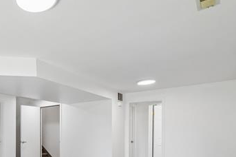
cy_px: 129
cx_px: 23
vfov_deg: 43.7
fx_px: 183
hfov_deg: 56.5
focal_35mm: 28
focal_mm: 10
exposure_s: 1/30
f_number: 8
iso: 800
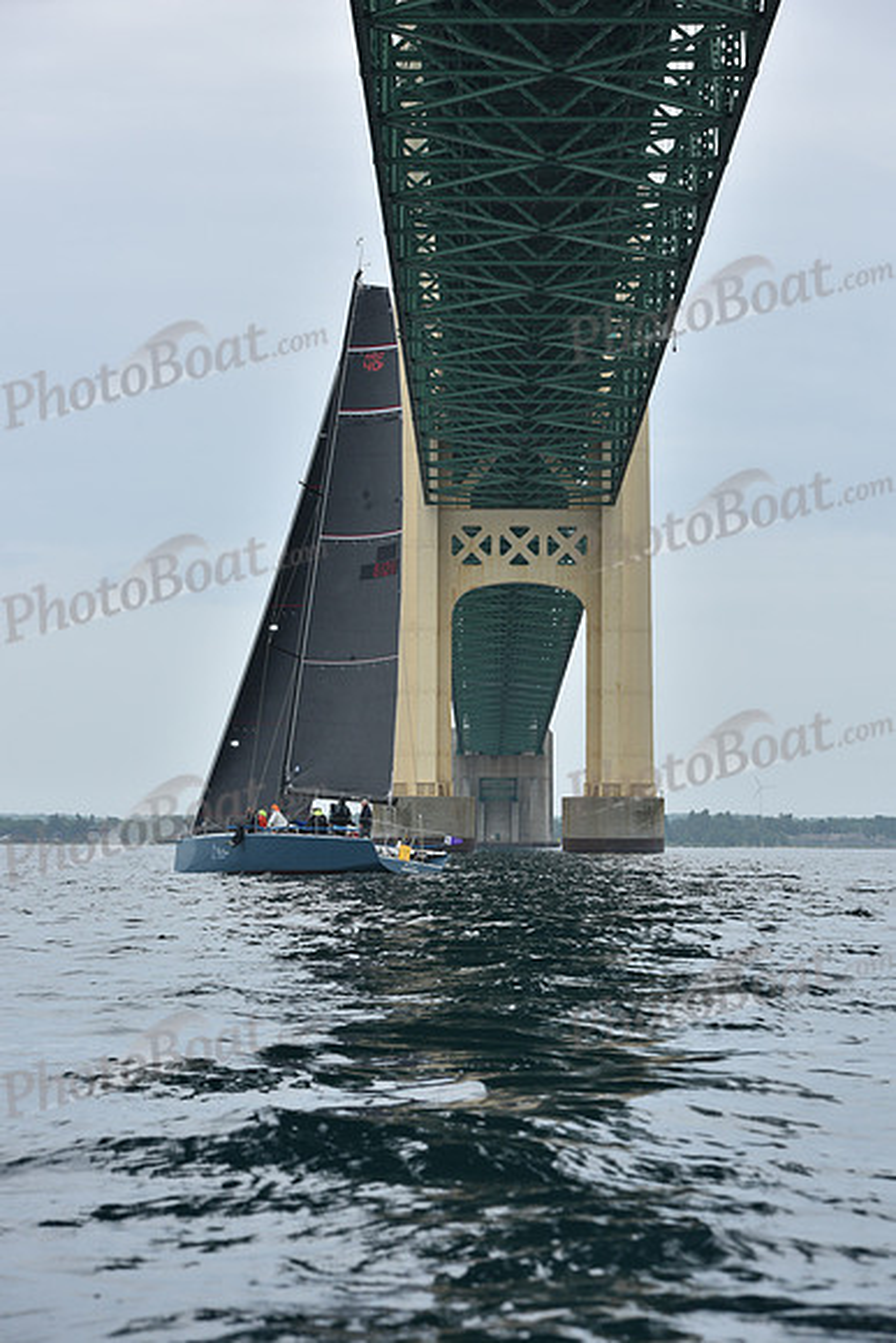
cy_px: 672
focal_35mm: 100
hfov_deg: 13.7
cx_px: 448
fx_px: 3731
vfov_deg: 20.4
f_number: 7.1
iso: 250
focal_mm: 100
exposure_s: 1/800
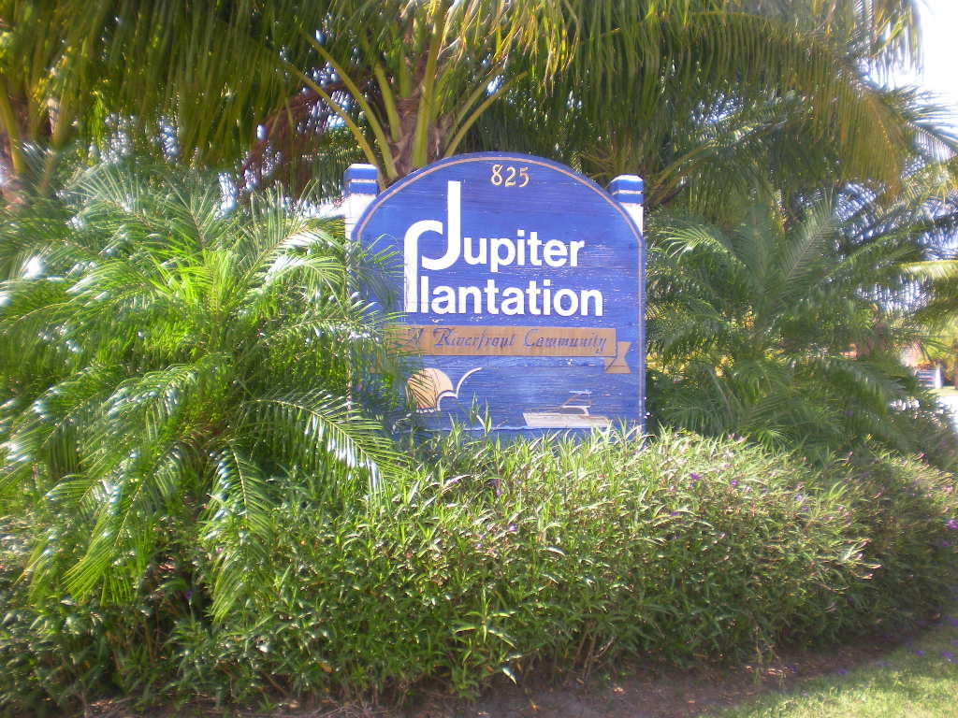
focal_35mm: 38
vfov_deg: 37.7
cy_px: 359
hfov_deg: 49.0
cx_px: 479
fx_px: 1052
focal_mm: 6.3
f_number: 3.1
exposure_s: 1/274
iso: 89
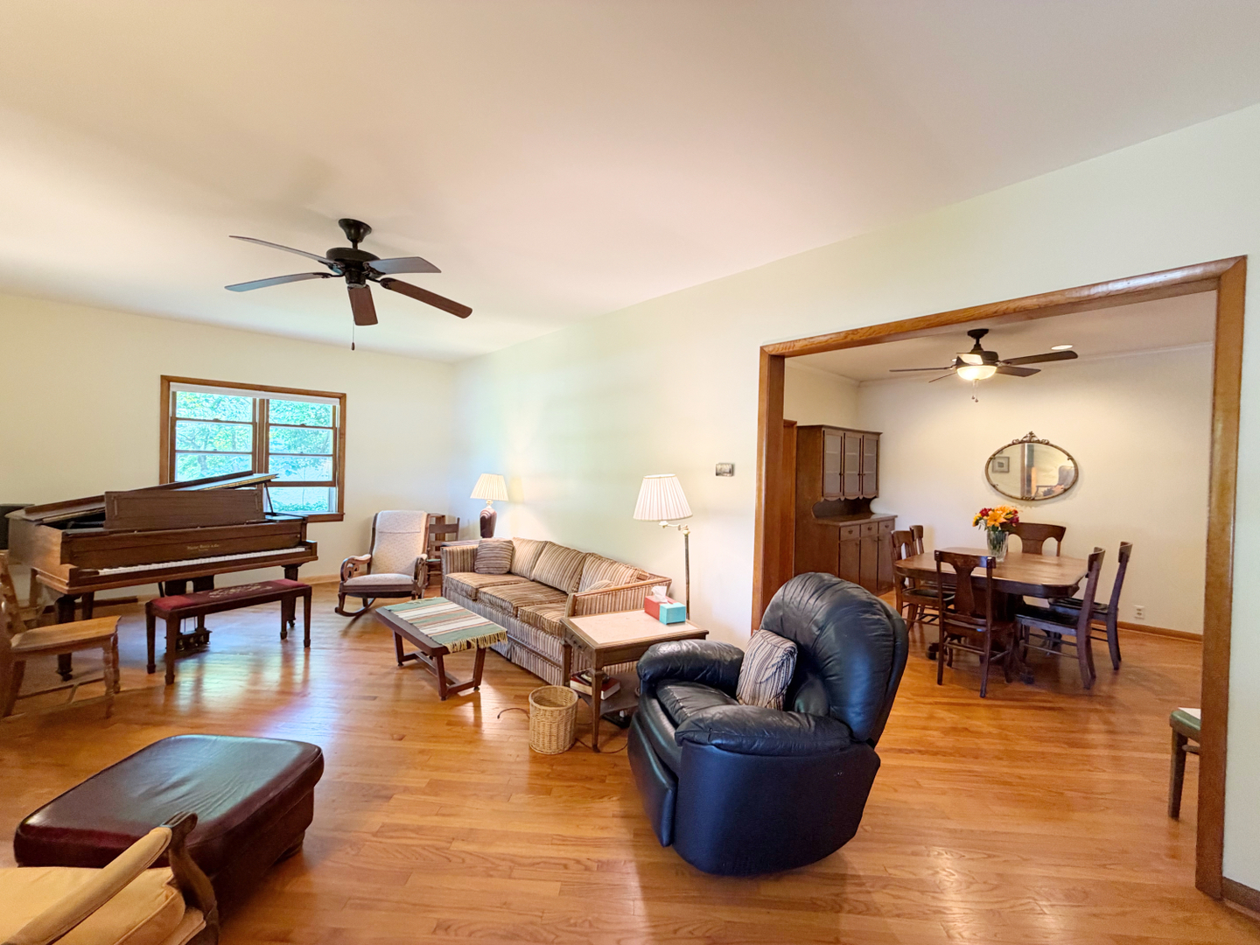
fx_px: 510
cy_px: 472
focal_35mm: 14
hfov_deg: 102.1
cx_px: 630
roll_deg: -1.7
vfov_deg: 85.7
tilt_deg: -1.2
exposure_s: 1/60
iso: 200
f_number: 2.2
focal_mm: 2.22
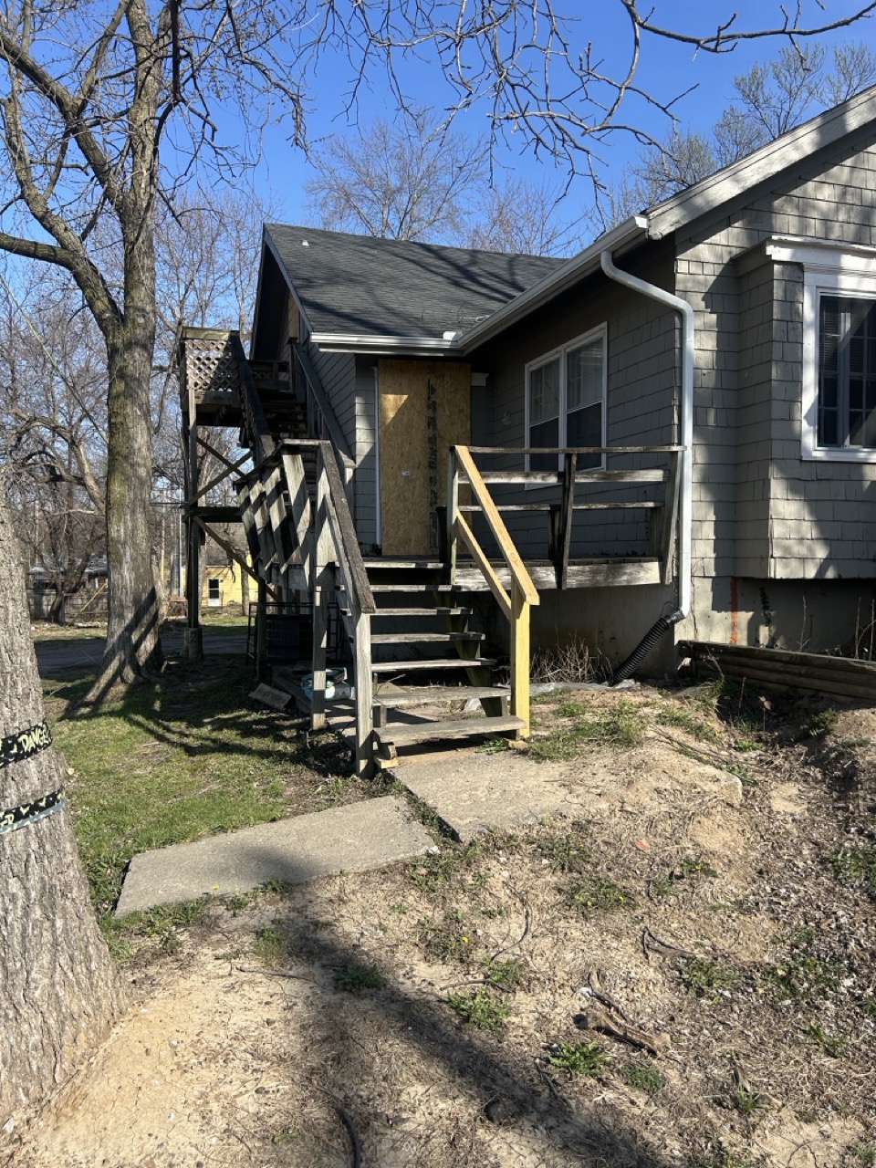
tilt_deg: -0.8
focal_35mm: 26
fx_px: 877
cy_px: 584
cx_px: 438
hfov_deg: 53.1
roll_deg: -1.2
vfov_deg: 67.3
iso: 50
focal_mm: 5.7
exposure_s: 1/2762
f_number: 1.5
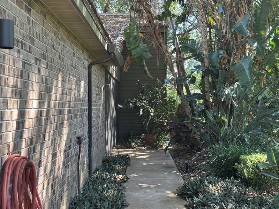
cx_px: 140
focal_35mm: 48
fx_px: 387
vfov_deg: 30.3
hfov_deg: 39.7
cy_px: 104
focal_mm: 6.86
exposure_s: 1/121
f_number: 1.78
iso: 64
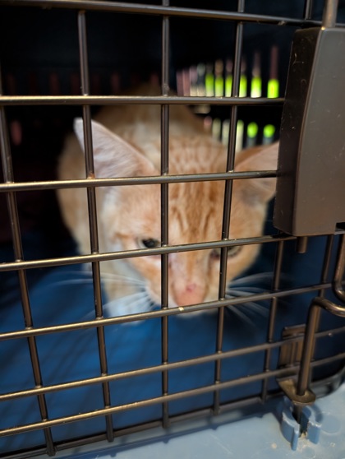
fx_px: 318
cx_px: 172
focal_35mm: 24
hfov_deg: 56.9
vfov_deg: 71.5
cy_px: 230
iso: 3284
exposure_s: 1/25
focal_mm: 6.9
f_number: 1.68
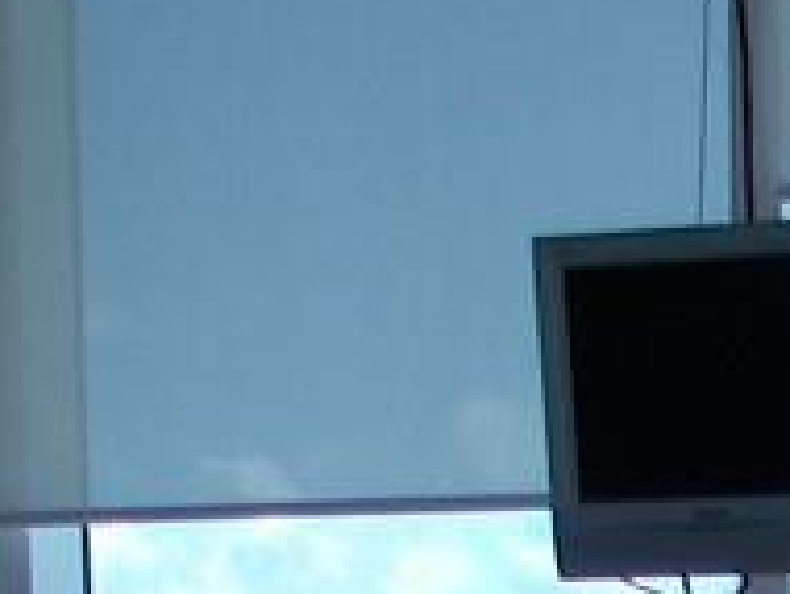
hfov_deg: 9.8
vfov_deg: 7.3
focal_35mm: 194
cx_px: 1318
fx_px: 4433
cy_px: 1333
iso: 50
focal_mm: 6
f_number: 2.8
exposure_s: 1/320
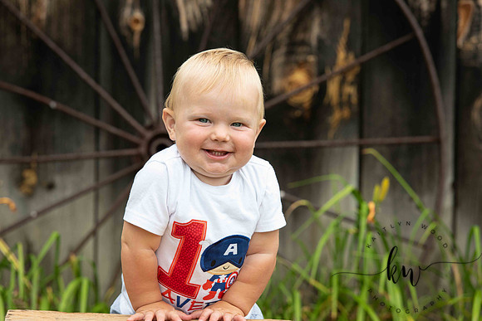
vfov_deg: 8.7
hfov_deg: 12.9
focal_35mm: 159
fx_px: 2125
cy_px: 160
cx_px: 241
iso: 400
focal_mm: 155
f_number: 5.6
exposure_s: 1/250
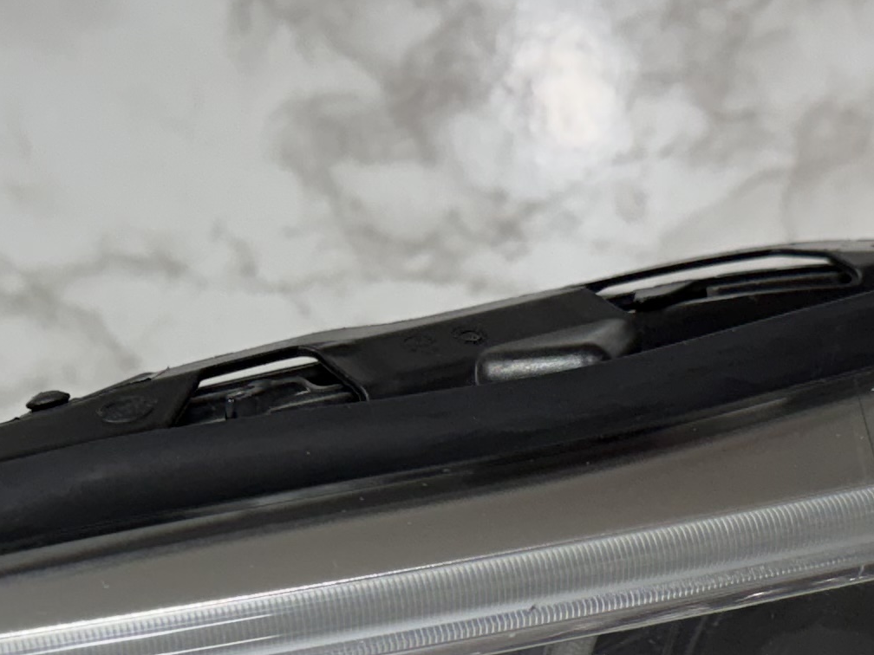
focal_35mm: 96
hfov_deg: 20.4
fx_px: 2424
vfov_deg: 14.8
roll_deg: -0.6
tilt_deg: -10.4
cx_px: 408
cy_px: 803
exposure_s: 1/120
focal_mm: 6.76
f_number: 1.78
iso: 200
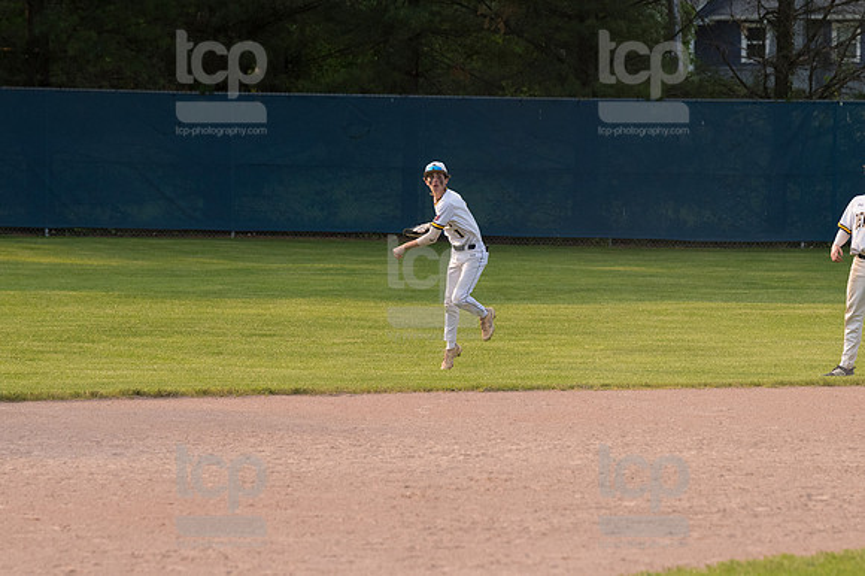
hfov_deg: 7.1
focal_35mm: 292
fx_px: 7012
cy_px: 288
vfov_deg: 4.7
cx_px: 432
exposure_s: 1/1600
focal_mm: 195
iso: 800
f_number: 5.6
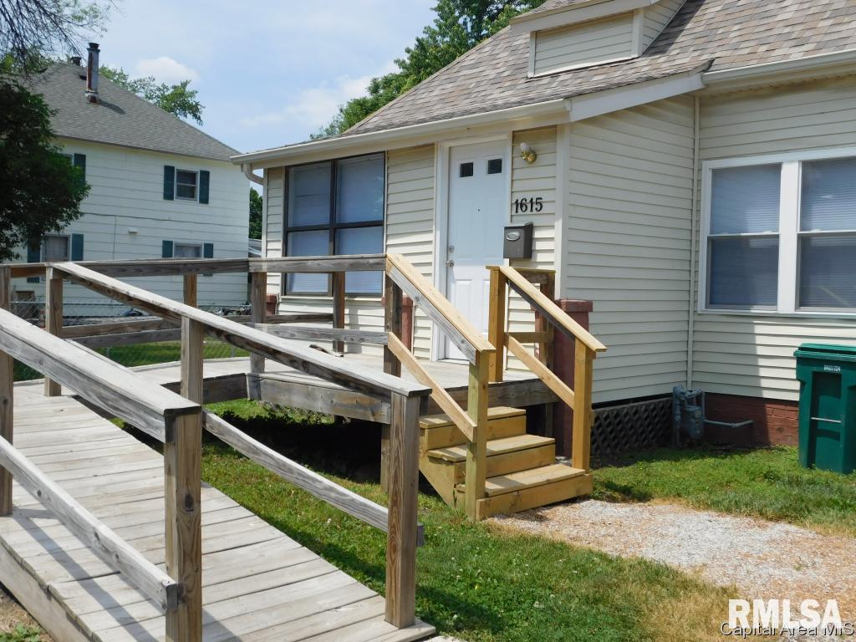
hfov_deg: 51.4
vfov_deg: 39.7
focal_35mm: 36
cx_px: 428
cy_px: 321
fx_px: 890
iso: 125
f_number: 7
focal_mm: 6.3
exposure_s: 1/400
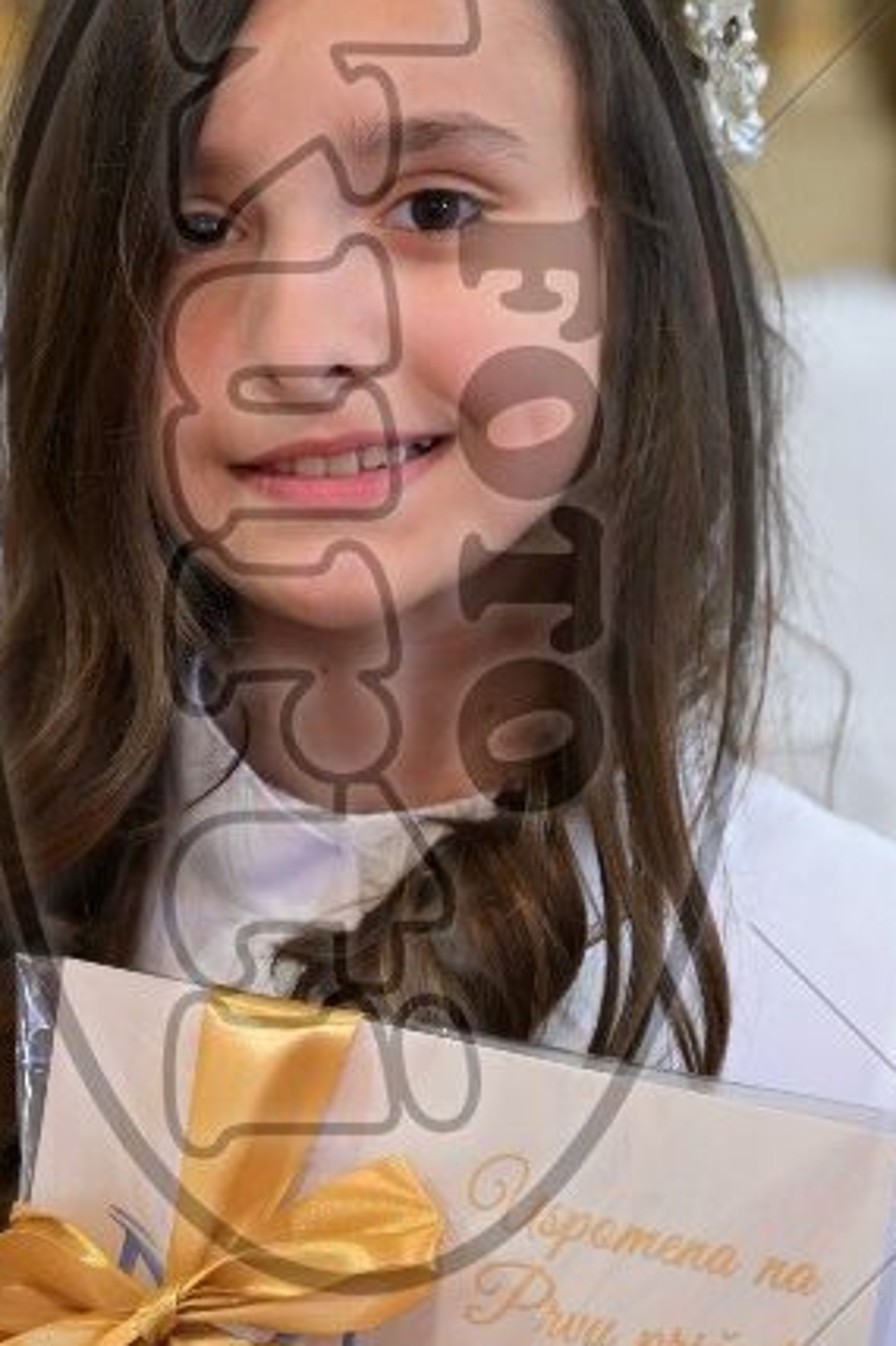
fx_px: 5679
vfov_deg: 13.5
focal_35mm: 152
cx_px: 357
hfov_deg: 9.0
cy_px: 535
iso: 5000
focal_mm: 100
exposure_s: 1/125
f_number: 4.5
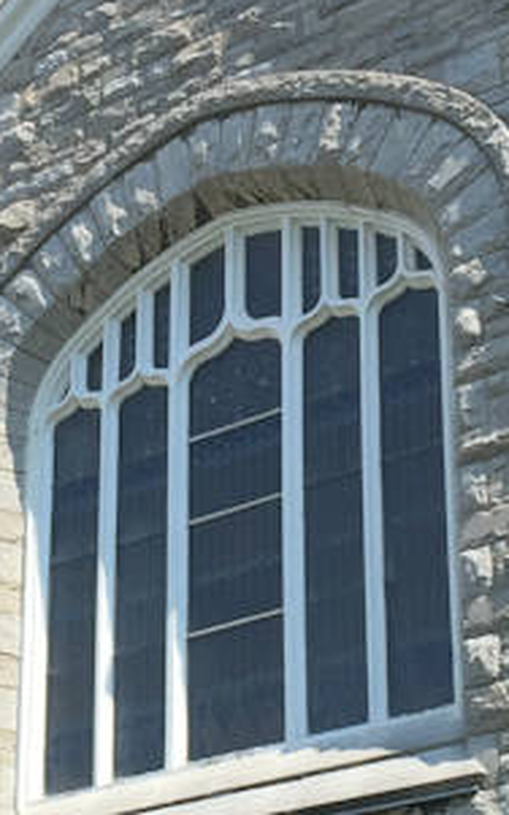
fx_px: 2420
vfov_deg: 19.1
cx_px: 16
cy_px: 548
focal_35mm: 109
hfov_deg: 11.9
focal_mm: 4.15
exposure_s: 1/1721
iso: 32
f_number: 2.2
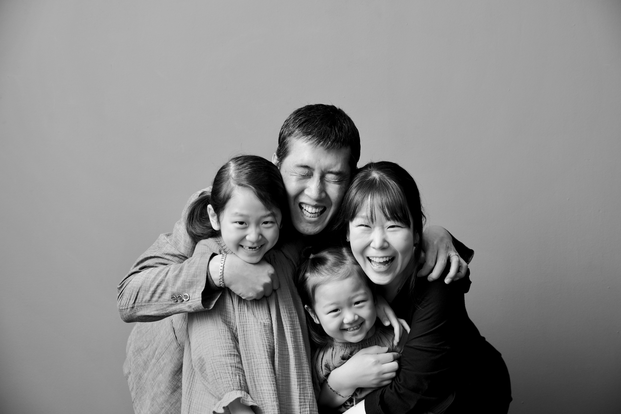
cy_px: 207
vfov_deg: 18.2
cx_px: 310
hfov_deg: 27.0
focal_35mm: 75
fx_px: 1294
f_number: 5.6
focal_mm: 75
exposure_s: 1/125
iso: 500
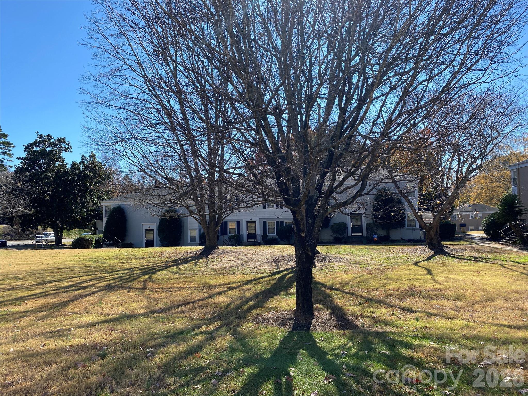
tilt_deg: +2.1
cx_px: 264
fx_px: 397
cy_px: 198
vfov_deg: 53.1
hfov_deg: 67.3
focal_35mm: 26
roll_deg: +0.8
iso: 32
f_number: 1.8
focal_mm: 4.25
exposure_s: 1/1464
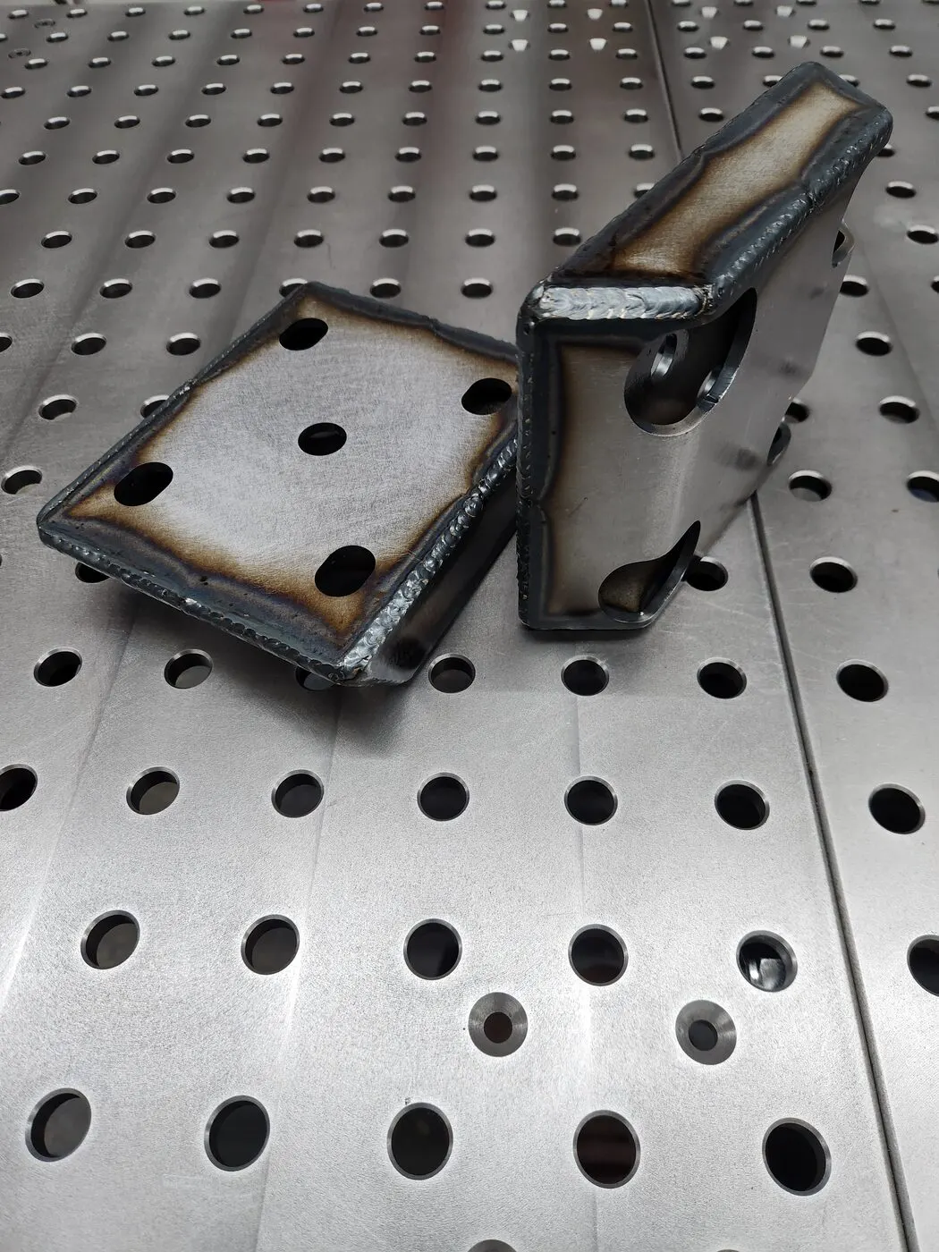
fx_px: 832
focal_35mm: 23
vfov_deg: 73.9
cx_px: 470
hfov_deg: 58.9
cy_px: 626
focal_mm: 5.4
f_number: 1.8
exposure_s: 1/120
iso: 100
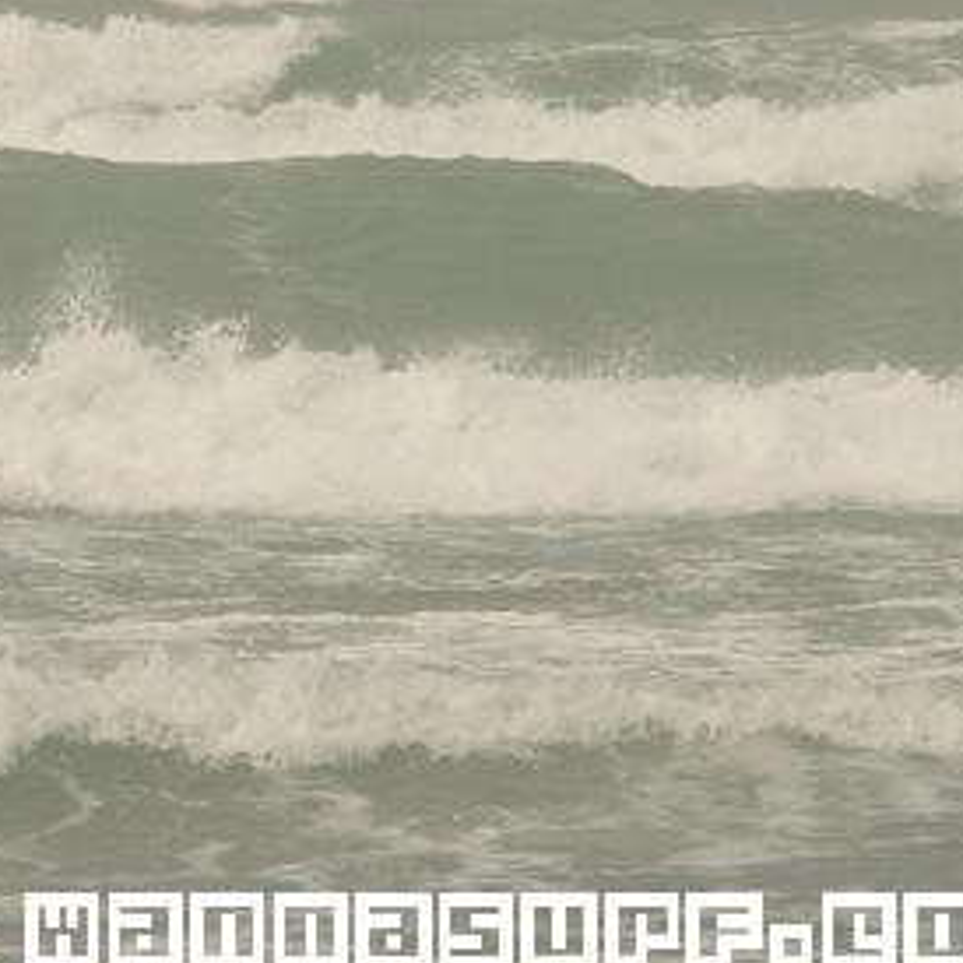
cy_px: 288
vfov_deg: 4.4
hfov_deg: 4.4
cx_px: 153
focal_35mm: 401
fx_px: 12621
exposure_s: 1/500
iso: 100
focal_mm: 37.6
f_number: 5.6
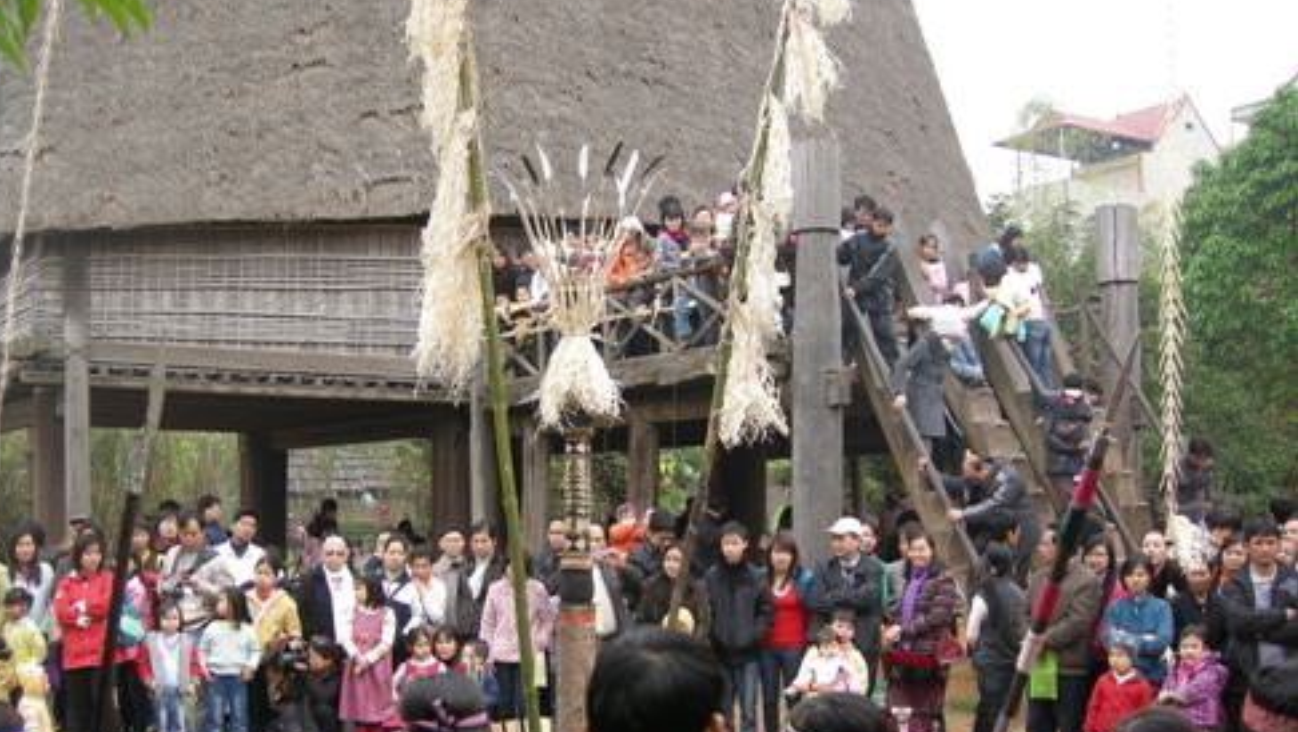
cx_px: 589
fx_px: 1481
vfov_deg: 27.6
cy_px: 492
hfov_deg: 47.3
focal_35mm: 43
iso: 72
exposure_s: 1/51.4
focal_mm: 7.5
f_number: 2.7
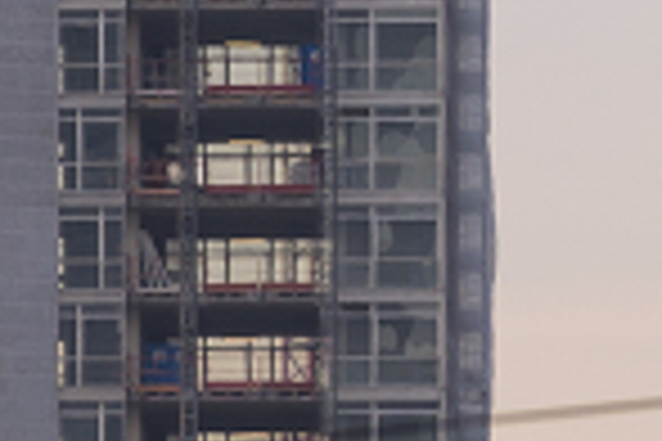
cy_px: -266
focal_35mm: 1696
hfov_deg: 1.2
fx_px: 31185
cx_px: -1126
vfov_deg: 0.8
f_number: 8
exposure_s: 1/800
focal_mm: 250
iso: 400
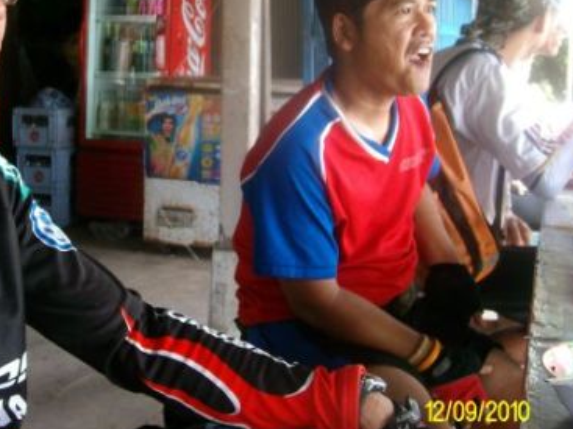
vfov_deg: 26.4
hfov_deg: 34.5
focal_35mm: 55
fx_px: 910
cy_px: 153
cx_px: 170
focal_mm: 5.8
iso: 83
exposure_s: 1/40
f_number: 2.8
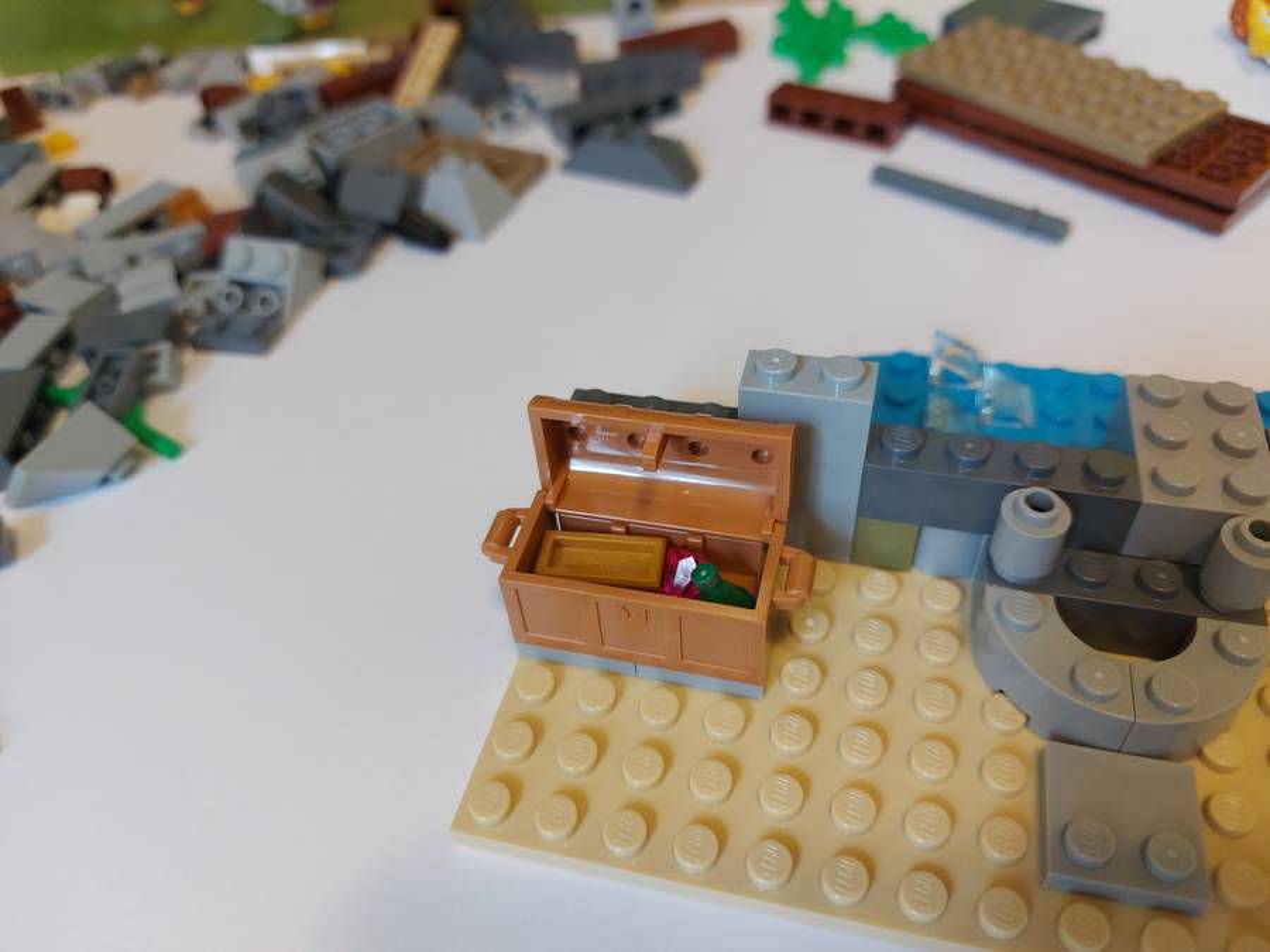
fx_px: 881
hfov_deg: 71.6
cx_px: 635
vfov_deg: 56.8
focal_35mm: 24
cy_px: 476
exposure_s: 1/50
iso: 160
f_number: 1.8
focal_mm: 5.23
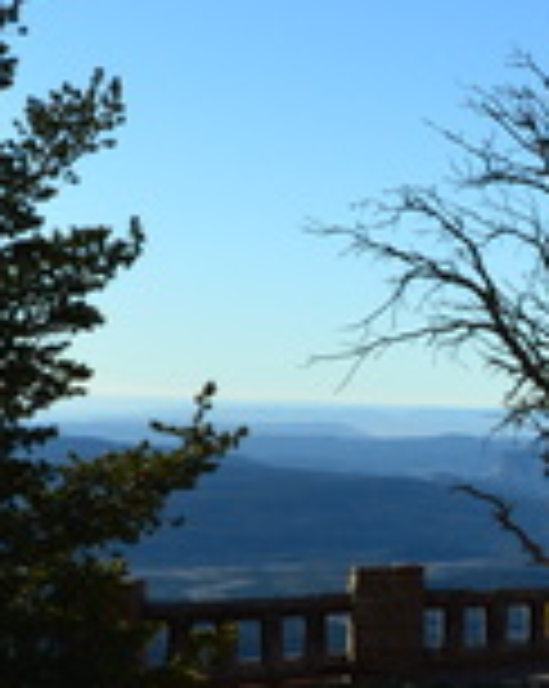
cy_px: 452
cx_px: 922
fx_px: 2096
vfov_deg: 18.6
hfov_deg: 13.7
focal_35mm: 103
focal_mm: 20
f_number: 11
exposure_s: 1/400
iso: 400
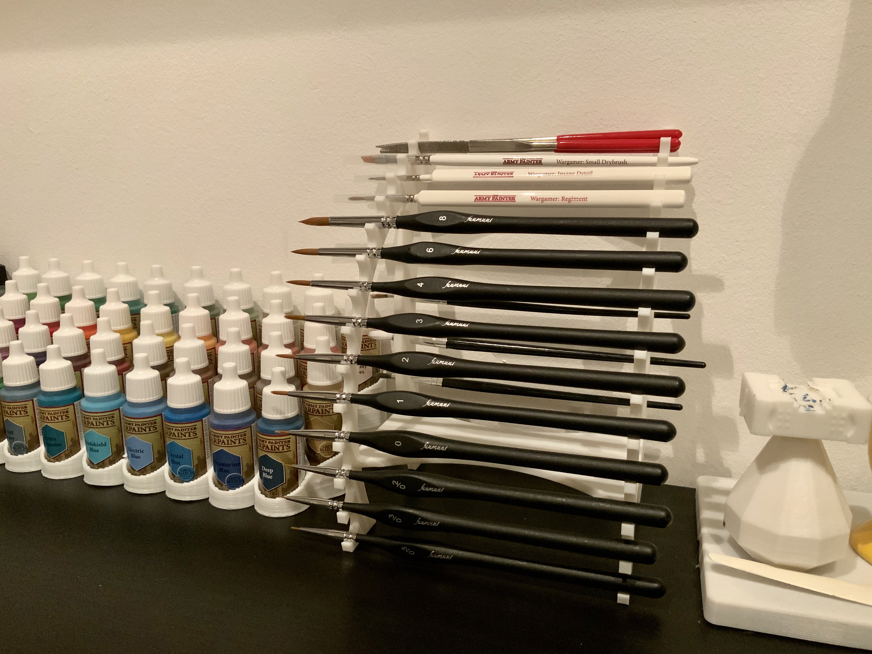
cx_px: 436
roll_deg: +1.0
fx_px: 731
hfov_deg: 61.7
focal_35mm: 29
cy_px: 327
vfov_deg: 48.2
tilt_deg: -16.3
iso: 250
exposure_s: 1/33
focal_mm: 3
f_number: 1.8
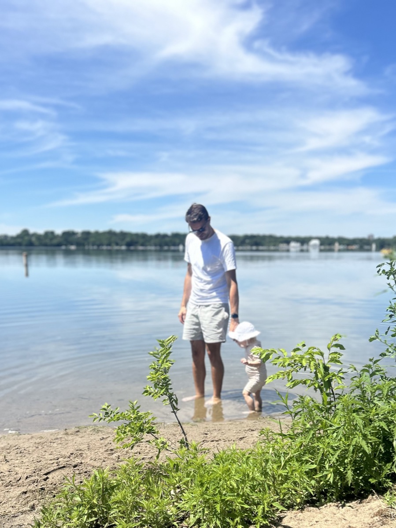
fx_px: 397
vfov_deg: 67.3
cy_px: 264
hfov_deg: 53.0
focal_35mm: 26
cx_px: 198
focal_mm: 5.7
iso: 50
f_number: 1.5
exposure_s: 1/5882
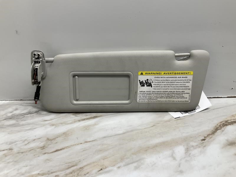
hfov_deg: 61.7
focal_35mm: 29
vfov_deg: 48.2
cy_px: 88
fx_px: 198
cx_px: 118
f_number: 1.8
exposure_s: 1/586
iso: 25
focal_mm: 3
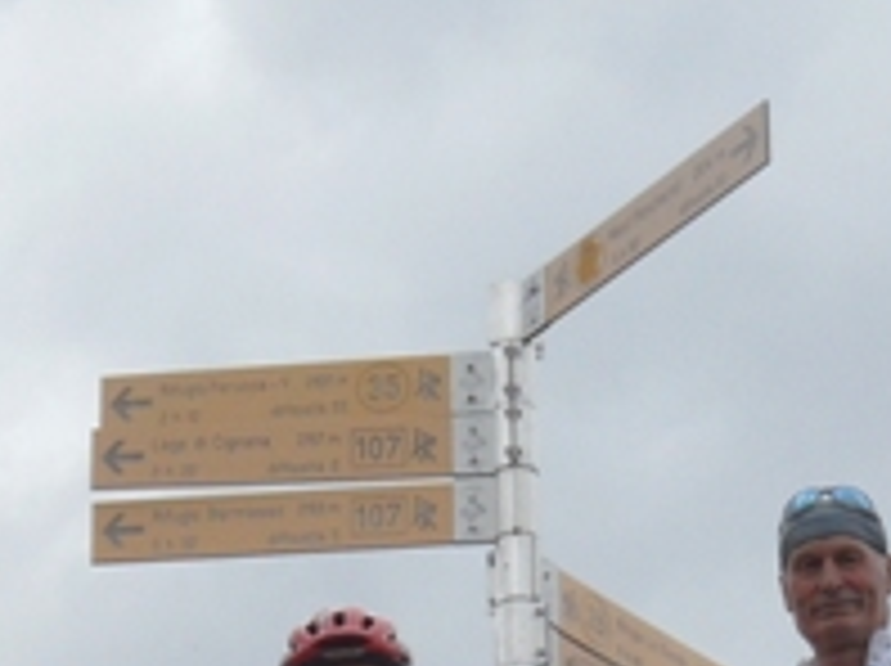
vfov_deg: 8.8
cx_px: 446
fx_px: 4165
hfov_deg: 12.2
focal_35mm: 162
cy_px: 1120
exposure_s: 1/750
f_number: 3.6
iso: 80
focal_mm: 6.5
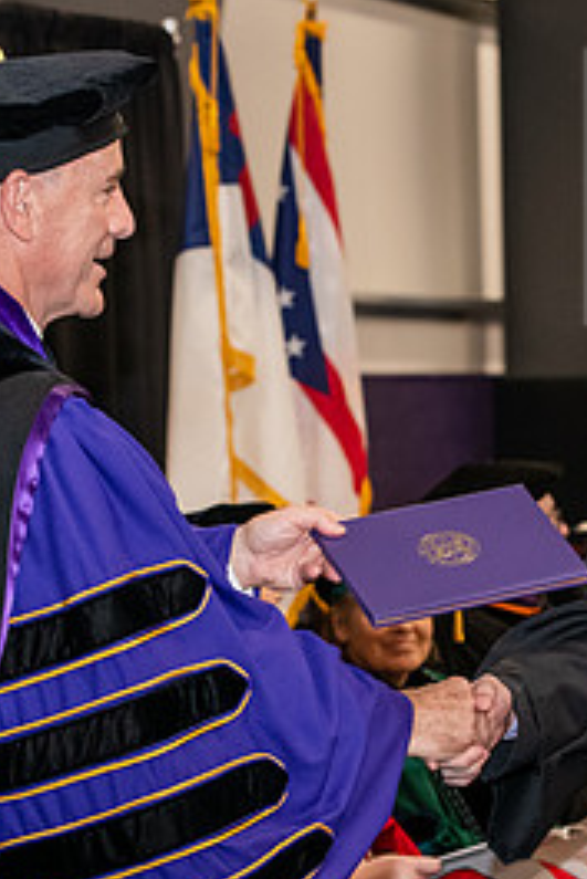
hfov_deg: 9.0
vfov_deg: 13.4
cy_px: 449
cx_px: 484
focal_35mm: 153
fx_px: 3737
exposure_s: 1/200
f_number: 5
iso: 2500
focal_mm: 70
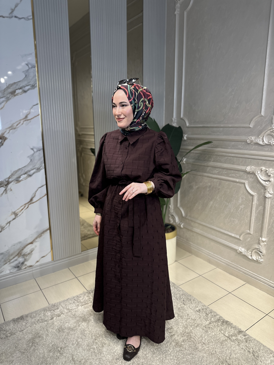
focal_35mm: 24
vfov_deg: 71.6
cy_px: 182
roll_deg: -0.6
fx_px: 253
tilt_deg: -12.2
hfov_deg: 56.8
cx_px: 137
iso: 80
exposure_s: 1/379
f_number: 1.78
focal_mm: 6.86
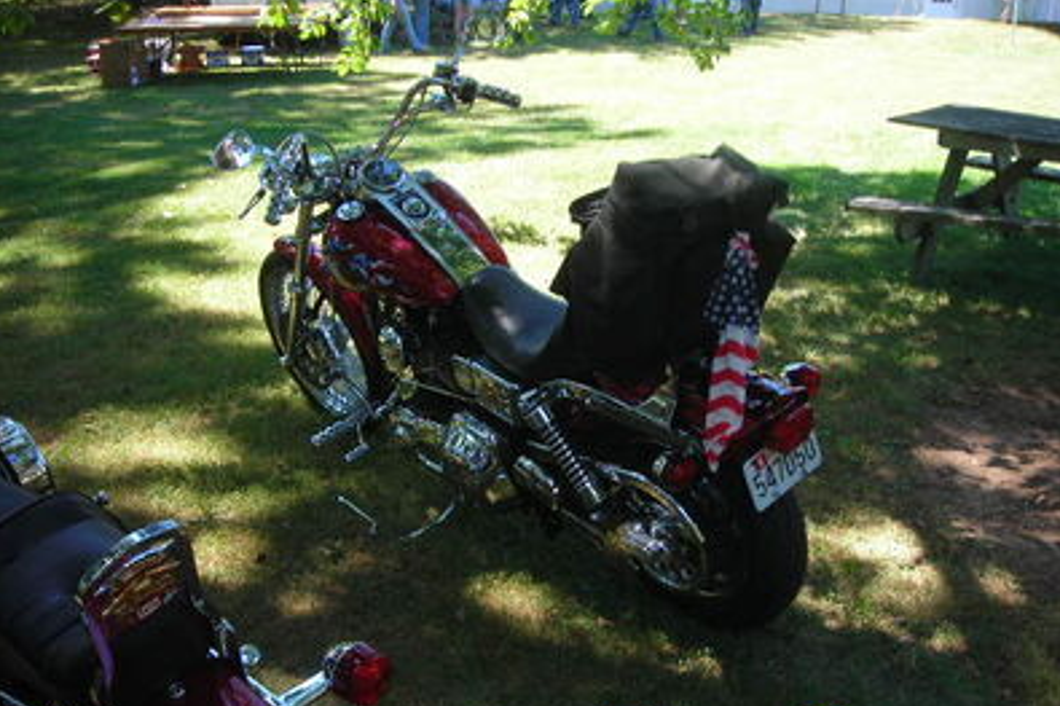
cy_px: 352
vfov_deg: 33.4
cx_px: 529
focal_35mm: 40
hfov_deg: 48.5
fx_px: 1177
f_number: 3.2
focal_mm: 6.3
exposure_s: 1/56
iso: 50
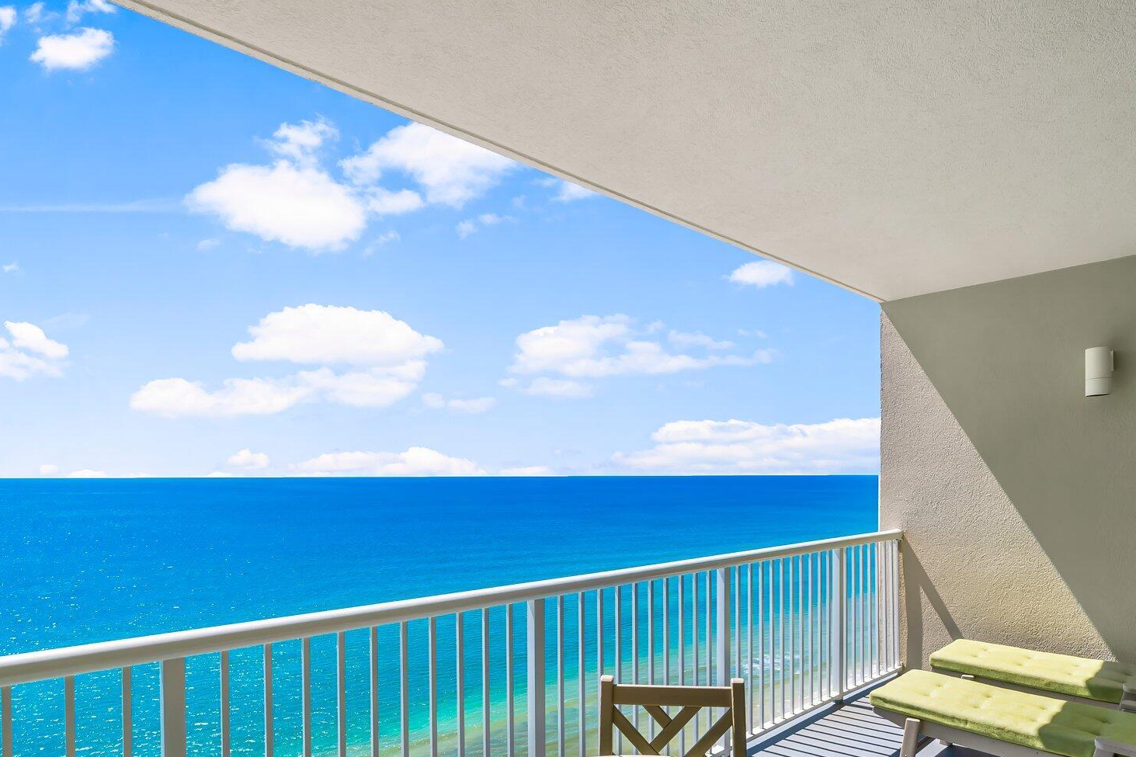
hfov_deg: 81.1
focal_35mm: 21
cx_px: 604
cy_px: 485
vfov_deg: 58.5
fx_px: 663
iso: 100
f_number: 9
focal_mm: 10
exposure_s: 1/125
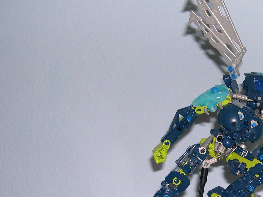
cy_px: 157
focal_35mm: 65
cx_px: 207
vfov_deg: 22.3
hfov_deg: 29.2
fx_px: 494
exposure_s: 1/60
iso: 100
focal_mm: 8
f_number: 2.8
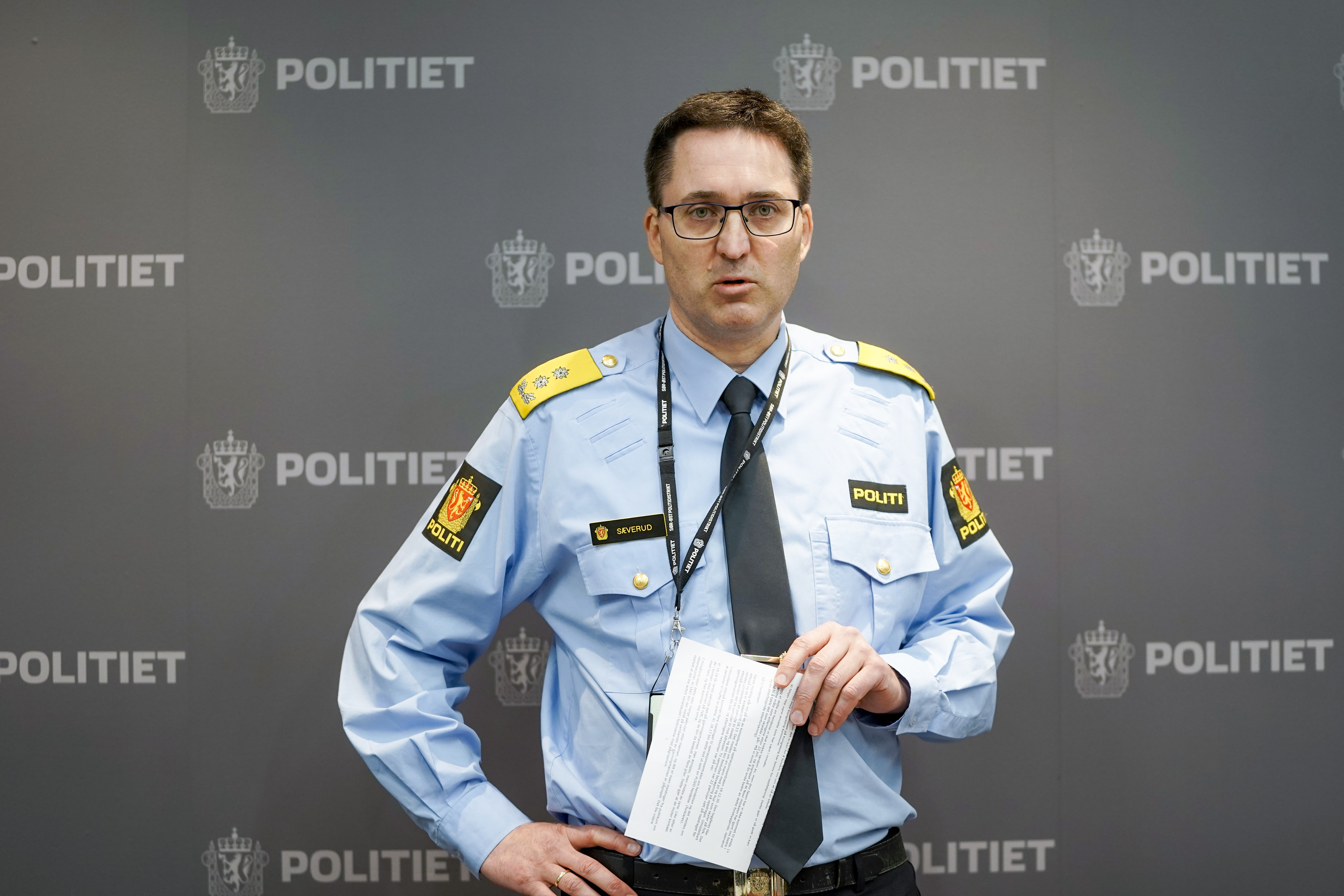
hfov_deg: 28.8
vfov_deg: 19.5
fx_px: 2613
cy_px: 448
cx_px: 672
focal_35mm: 70
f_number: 2.8
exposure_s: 1/200
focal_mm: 70
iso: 1000
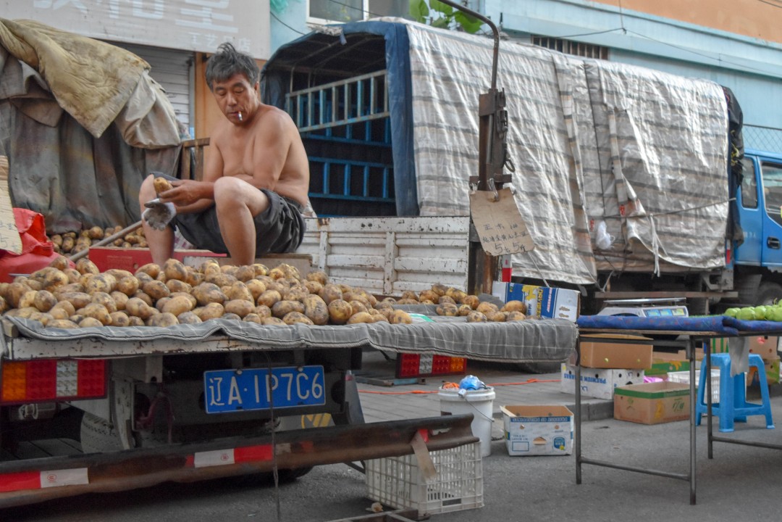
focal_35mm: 39
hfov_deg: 49.6
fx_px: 847
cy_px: 261
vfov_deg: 34.2
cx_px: 391
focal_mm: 26
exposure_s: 1/500
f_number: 4
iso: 1600
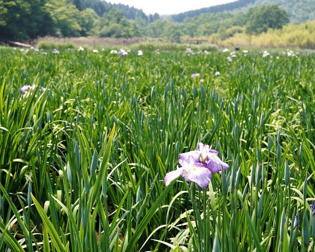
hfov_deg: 36.7
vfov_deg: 29.7
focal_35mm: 51
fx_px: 475
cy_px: 126
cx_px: 162
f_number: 4.5
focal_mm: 30
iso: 100
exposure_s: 1/250
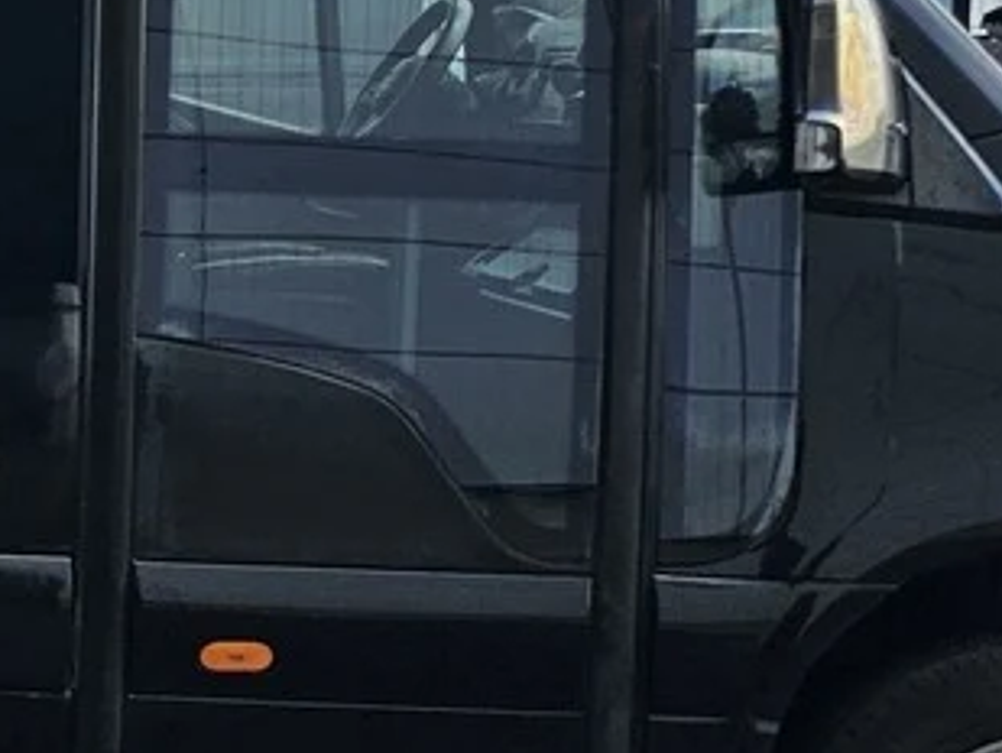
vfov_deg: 12.4
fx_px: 3446
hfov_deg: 14.6
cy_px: 273
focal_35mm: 119
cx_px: -794
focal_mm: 6.3
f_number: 1.7
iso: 10
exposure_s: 1/596
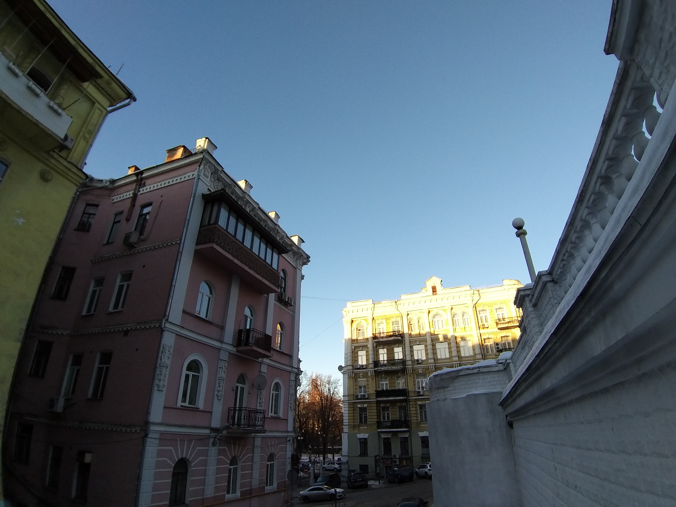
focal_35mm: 18
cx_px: 338
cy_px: 254
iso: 40
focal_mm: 1.87
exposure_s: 1/222
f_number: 2.4
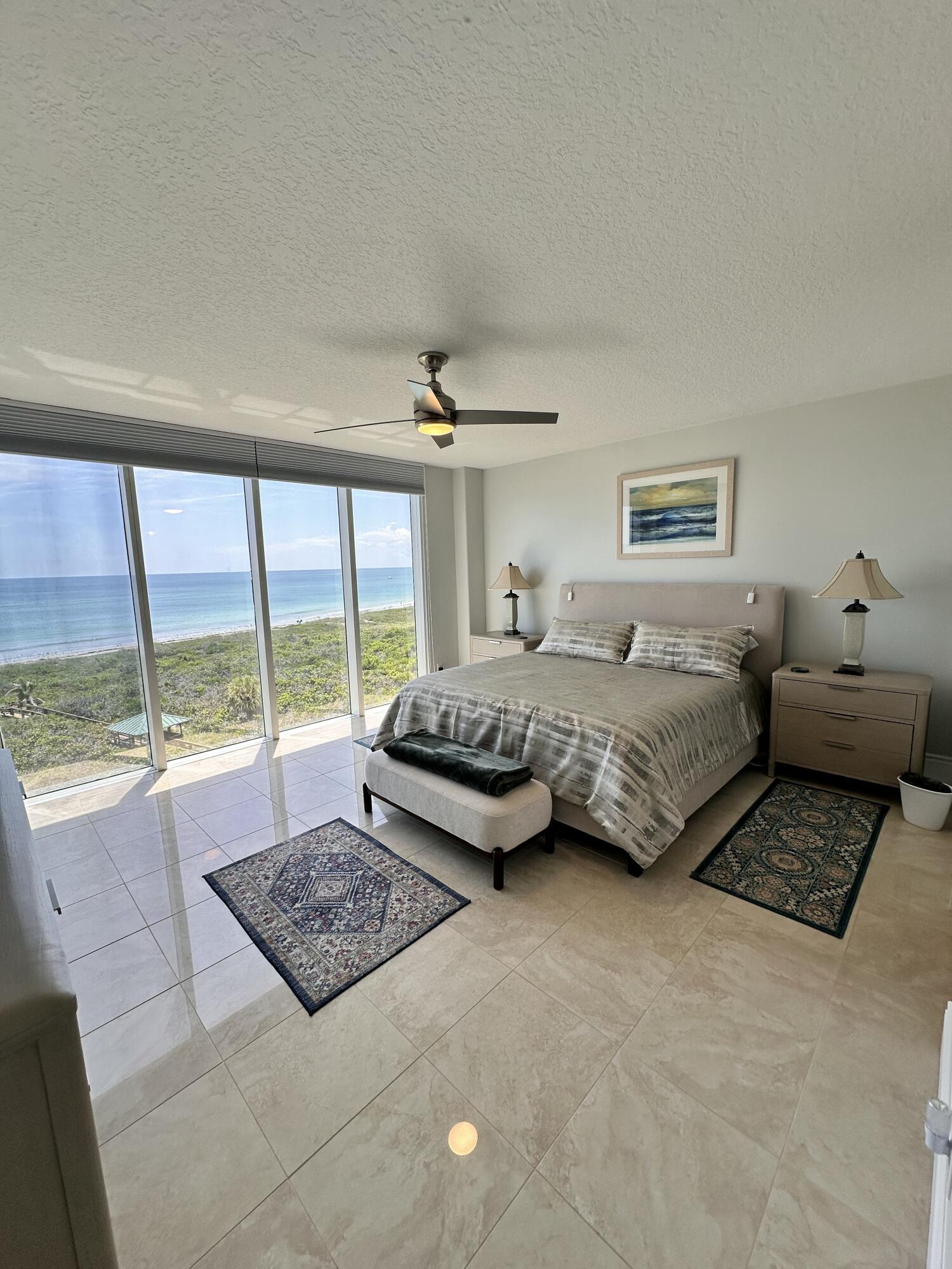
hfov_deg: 85.7
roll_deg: +1.4
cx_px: 476
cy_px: 634
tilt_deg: -8.1
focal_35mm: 14
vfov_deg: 102.1
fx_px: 513
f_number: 2.2
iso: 40
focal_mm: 2.22
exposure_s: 1/151
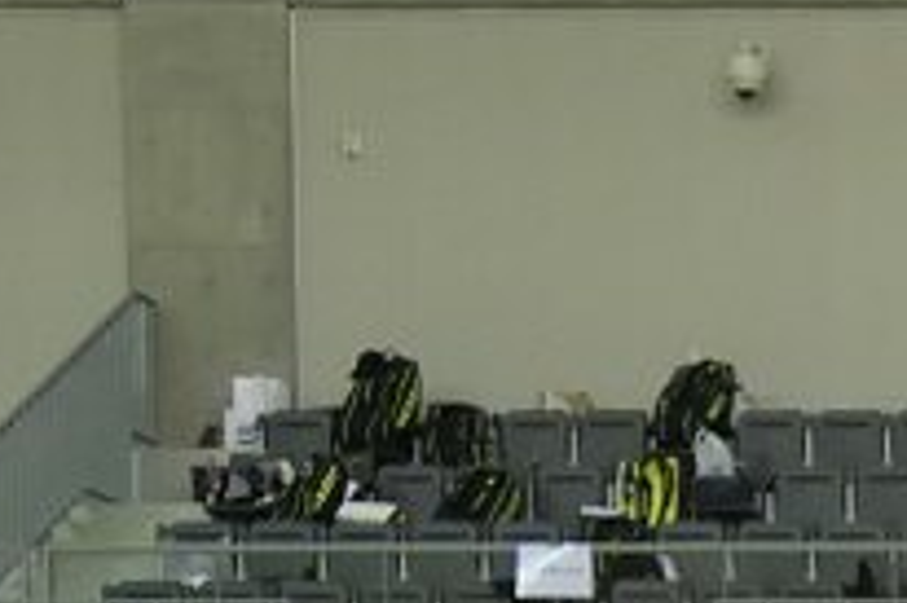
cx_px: 2981
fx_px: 7628
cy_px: 2273
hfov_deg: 6.1
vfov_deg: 4.2
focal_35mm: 303
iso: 320
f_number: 3.1
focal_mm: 13.97
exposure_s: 1/80
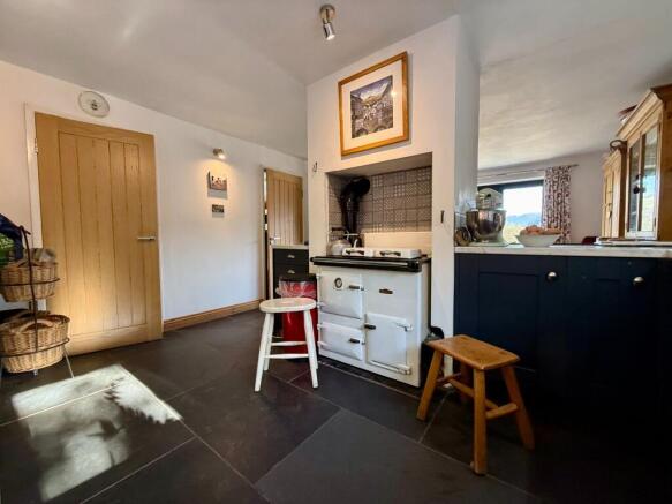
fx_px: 272
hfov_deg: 102.1
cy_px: 252
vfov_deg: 85.7
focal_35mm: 14
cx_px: 336
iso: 320
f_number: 2.2
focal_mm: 2.22
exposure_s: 1/99
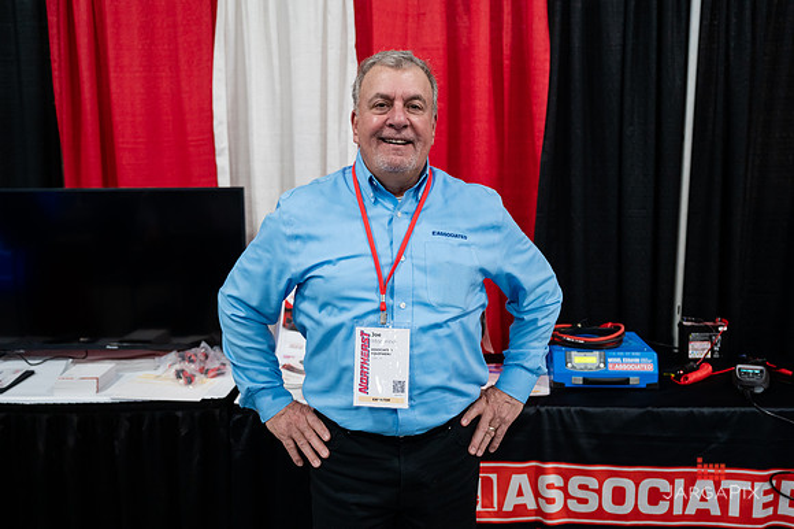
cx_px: 398
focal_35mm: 35
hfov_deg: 54.8
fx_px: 766
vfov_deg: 38.0
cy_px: 251
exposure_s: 1/200
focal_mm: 33
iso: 2500
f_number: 3.2
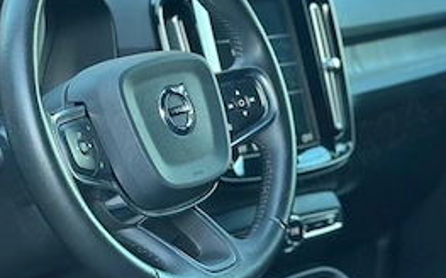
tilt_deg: -13.1
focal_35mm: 116
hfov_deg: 18.0
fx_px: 1409
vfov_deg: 11.3
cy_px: 149
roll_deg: -3.1
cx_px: 181
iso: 400
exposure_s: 1/42
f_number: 1.78
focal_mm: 6.86
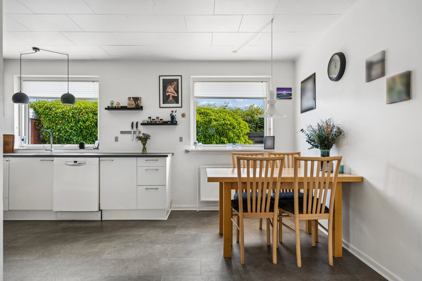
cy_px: 140
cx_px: 211
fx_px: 246
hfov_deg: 81.2
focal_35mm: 21
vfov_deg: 59.5
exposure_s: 1/125
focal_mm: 21
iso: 400
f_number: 6.3
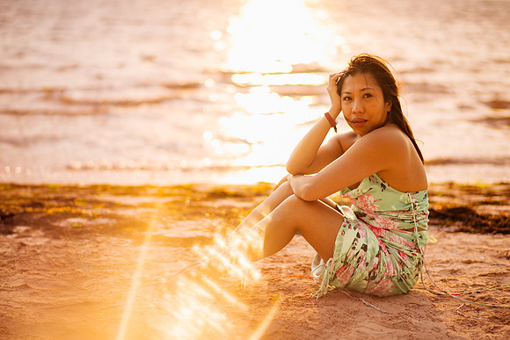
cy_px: 170
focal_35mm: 58
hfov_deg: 34.5
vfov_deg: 23.4
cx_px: 255
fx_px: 822
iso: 50
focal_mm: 58
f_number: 1.4
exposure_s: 1/2500
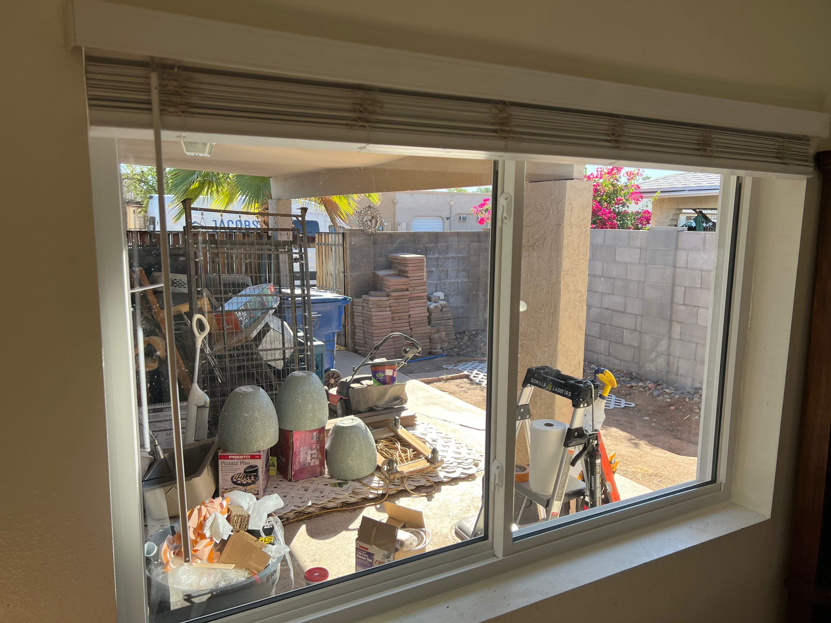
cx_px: 416
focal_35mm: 26
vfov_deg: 53.1
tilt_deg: -9.4
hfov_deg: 67.3
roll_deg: -1.6
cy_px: 312
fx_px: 624
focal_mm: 5.7
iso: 50
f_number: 1.5
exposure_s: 1/700
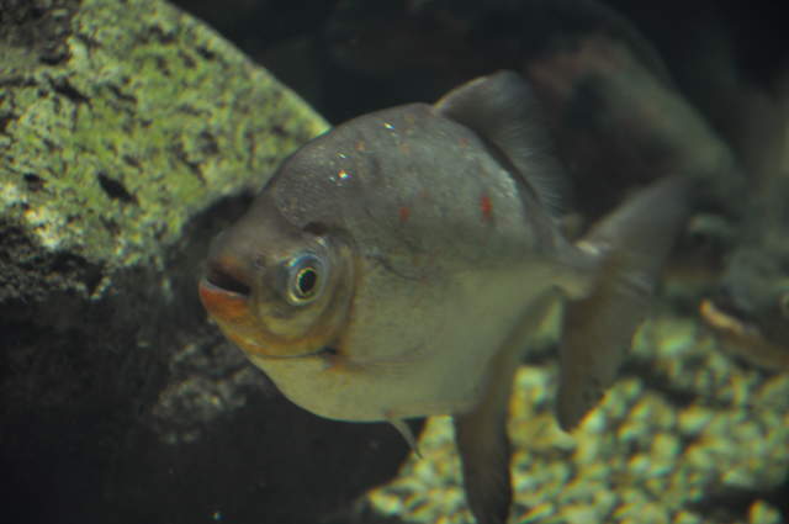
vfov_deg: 9.9
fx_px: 3021
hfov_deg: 14.9
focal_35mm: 138
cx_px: 394
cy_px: 262
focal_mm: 92
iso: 640
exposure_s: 1/15
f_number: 5.6
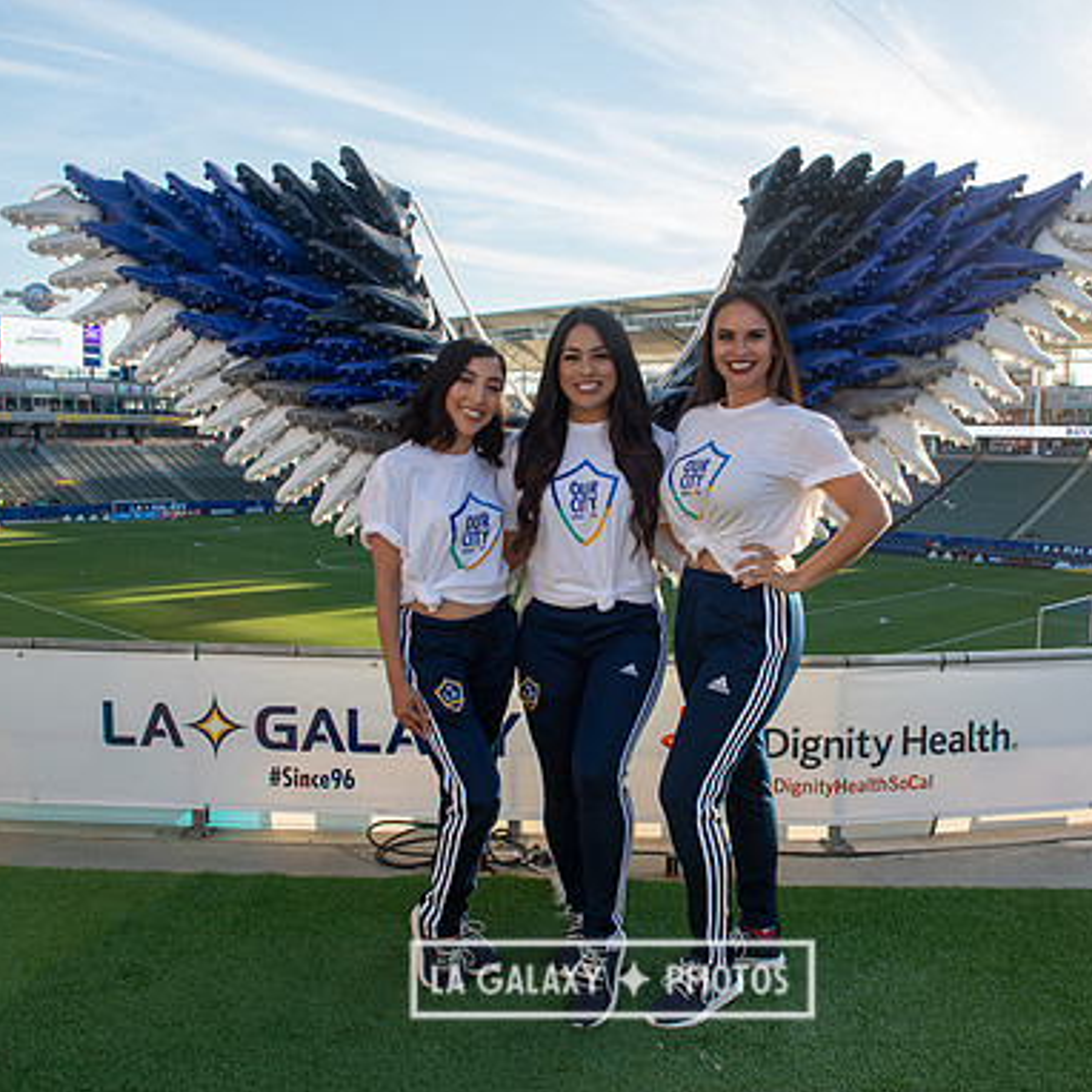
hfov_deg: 52.4
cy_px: 550
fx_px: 1106
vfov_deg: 52.5
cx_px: 612
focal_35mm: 31
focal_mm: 24
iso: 250
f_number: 8
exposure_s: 1/160
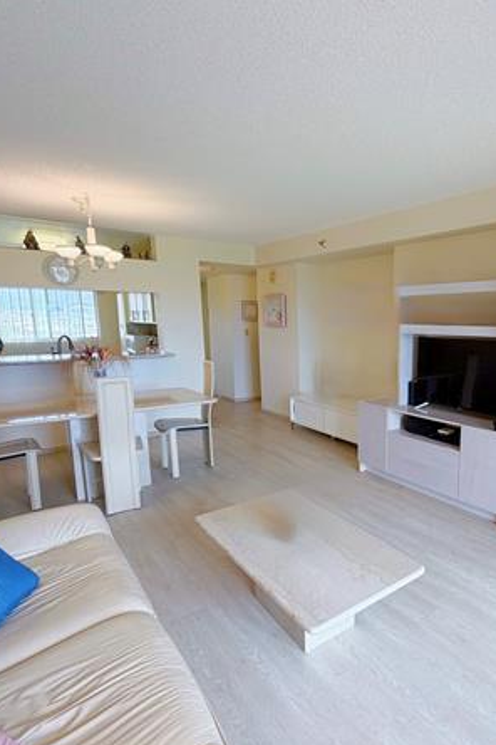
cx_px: 382
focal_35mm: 21
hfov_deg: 56.1
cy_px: 389
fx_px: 434
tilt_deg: -9.4
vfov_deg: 81.2
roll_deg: -0.2
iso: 100
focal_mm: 2.22
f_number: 2.2
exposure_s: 1/120
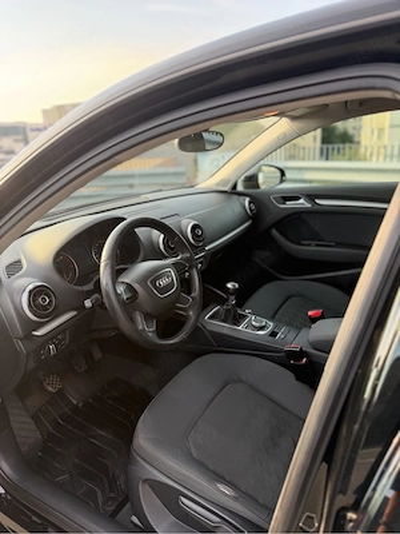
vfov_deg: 71.6
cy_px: 267
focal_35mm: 24
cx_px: 200
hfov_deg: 56.8
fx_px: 370
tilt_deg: -19.7
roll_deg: +3.6
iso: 80
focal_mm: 6.76
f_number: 1.78
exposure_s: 1/414
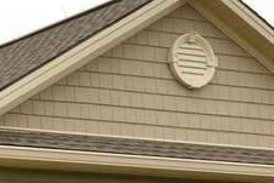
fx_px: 1683
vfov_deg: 6.2
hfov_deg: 9.1
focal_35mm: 221
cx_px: -125
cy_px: 244
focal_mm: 26
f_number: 9
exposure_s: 1/200
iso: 100
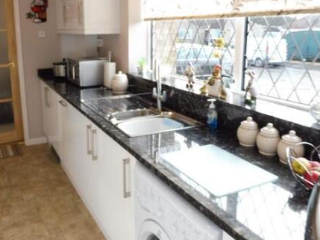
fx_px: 314
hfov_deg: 53.7
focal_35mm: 34
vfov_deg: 41.4
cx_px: 130
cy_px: 89
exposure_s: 1/80
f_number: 3.3
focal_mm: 4.4
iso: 200
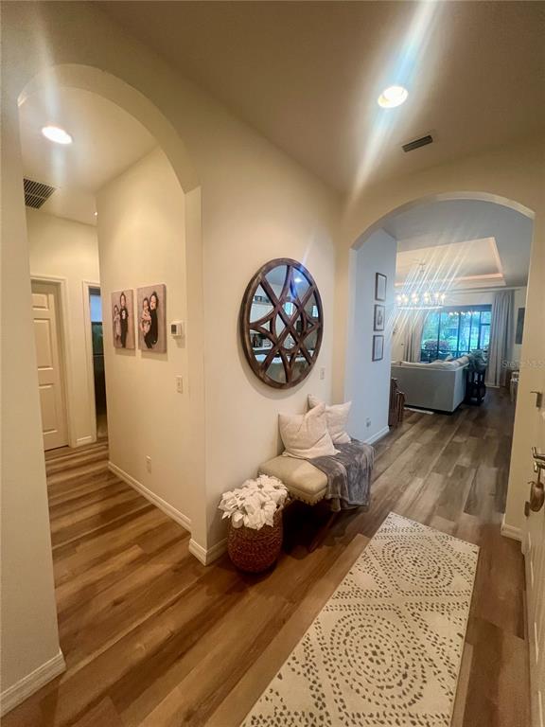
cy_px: 364
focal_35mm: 13
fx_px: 273
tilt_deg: -5.5
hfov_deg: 89.9
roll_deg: +0.3
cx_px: 272
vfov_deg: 106.2
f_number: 1.8
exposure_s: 1/60
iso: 320
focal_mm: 1.57
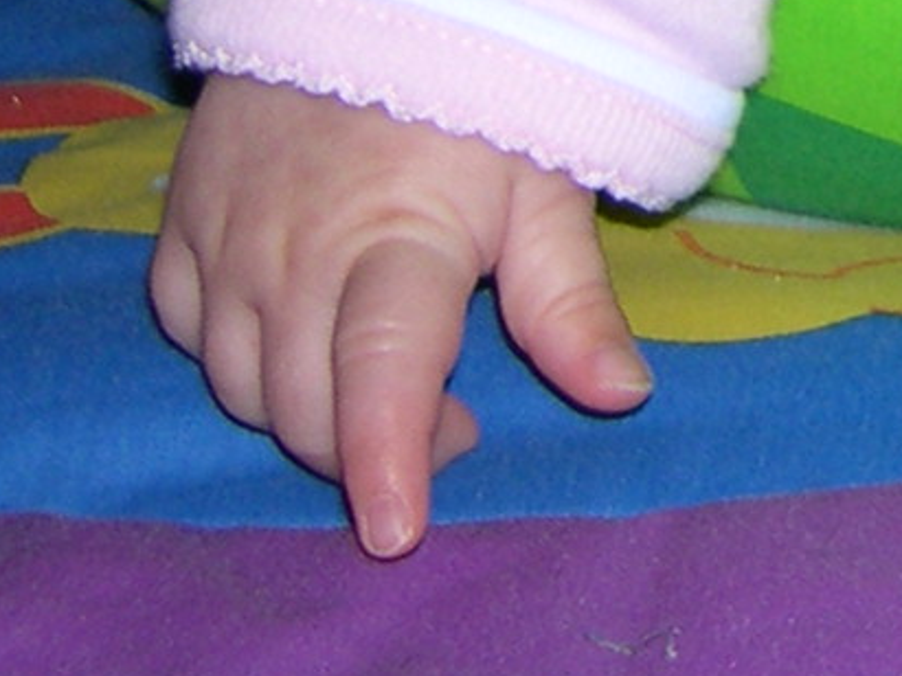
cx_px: 1982
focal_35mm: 210
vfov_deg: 6.7
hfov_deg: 8.7
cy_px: -1040
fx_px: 5470
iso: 100
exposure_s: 1/60
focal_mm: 8
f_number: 2.8
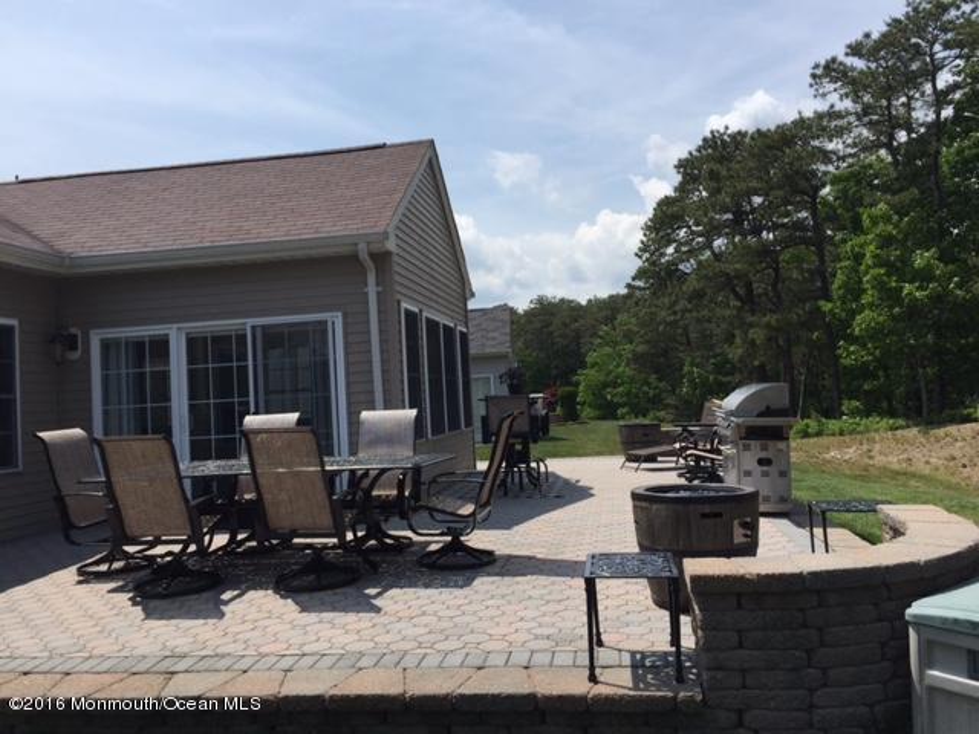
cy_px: 367
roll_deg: +2.1
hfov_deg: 61.7
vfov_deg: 48.2
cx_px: 490
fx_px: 820
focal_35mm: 29
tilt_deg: +2.3
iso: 32
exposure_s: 1/3049
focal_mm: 4.15
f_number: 2.2
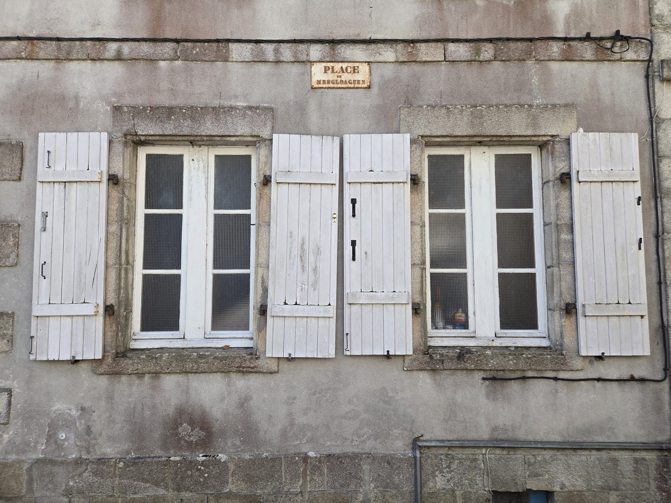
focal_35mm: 23
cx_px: 336
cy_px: 252
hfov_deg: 73.9
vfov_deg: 58.9
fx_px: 446
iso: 80
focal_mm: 5.4
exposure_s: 1/1402
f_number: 1.8
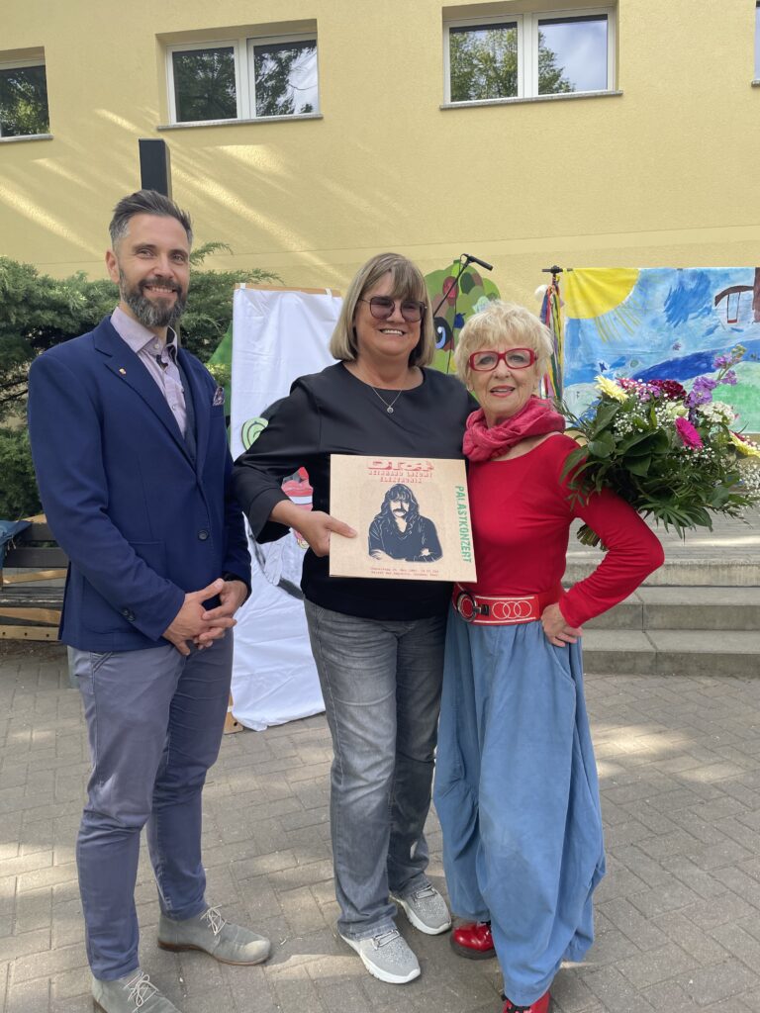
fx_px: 761
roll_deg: +1.9
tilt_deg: -7.5
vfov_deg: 67.3
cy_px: 506
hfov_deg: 53.1
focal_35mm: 26
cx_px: 380
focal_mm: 4.2
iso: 32
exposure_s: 1/450
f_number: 1.6
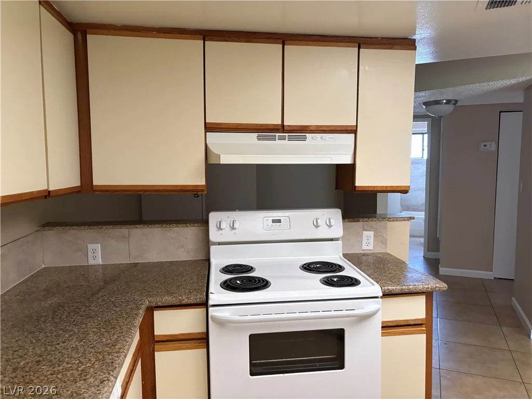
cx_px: 266
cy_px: 200
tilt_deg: -5.1
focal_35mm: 26
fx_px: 400
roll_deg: -0.4
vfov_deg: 53.1
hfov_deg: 67.3
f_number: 1.6
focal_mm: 5.96
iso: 250
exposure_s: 1/60
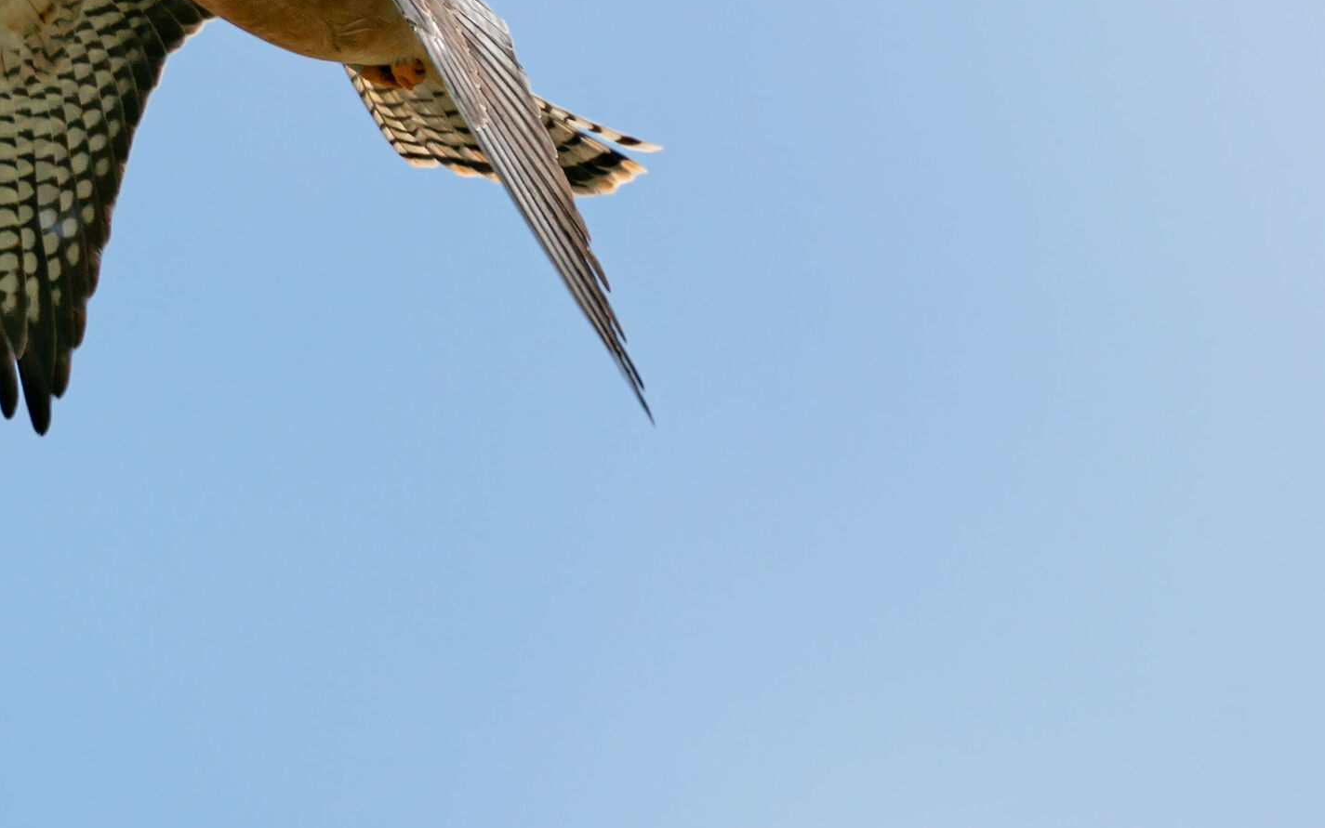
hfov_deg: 2.0
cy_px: 98
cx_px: 326
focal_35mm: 1030
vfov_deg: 1.3
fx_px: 37198
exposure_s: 1/2500
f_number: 6.3
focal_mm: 600
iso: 200
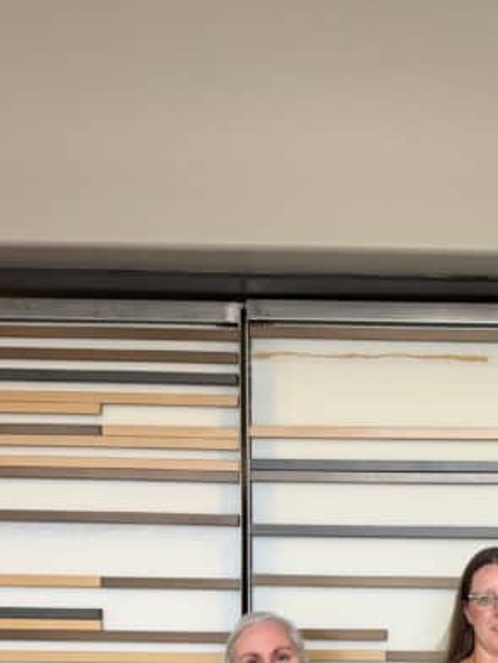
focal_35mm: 63
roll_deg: +0.2
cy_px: 663
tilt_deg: -0.6
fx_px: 1207
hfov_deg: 21.8
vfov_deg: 28.8
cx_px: 583
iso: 125
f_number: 1.78
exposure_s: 1/120
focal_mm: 6.76
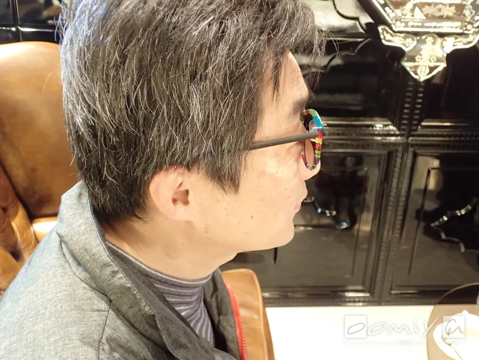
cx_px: 240
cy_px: 180
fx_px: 484
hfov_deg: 52.6
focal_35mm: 35
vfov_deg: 40.7
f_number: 2.6
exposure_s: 1/13
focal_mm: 6.42
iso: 800
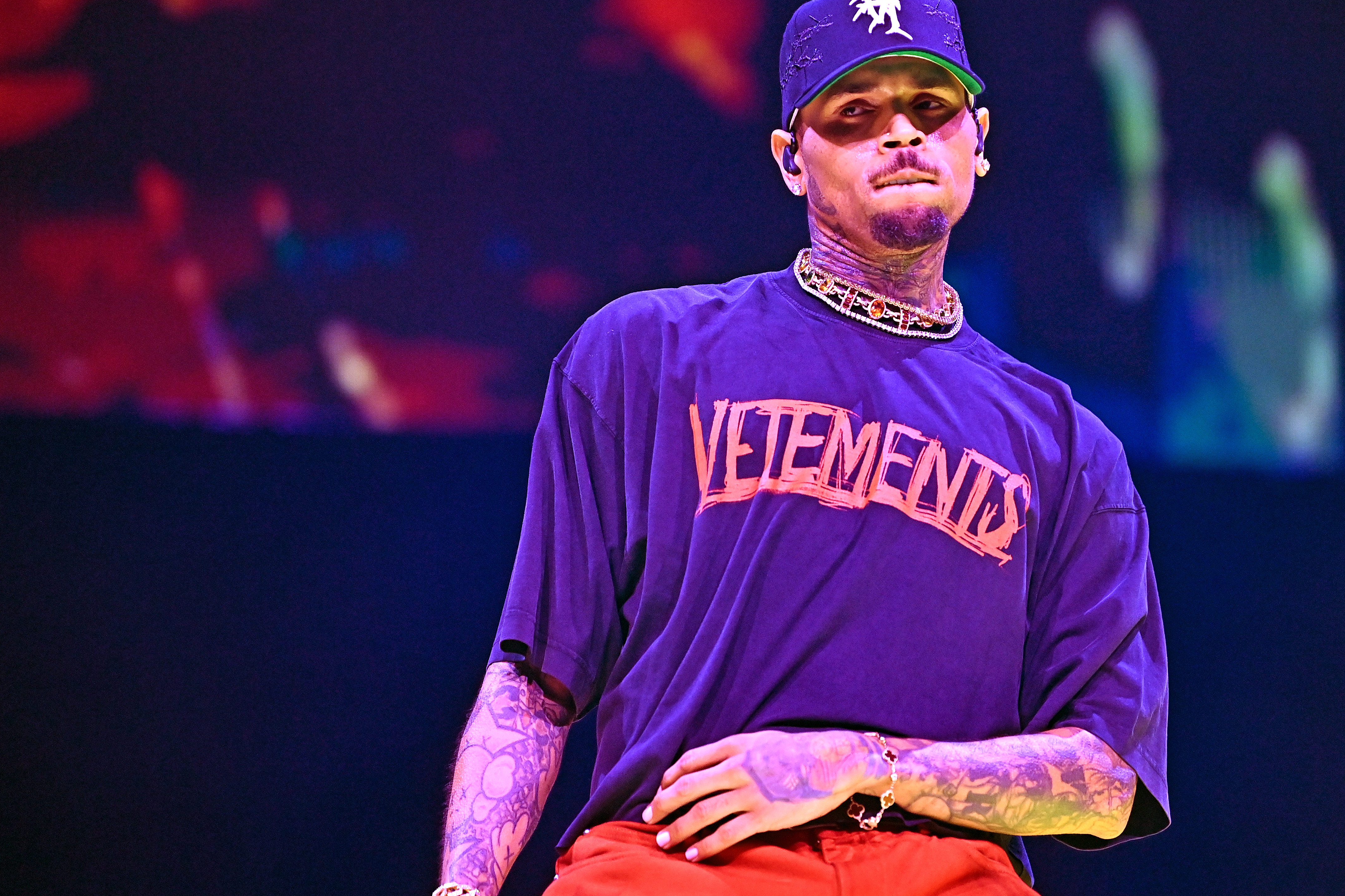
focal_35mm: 238
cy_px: 405
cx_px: 797
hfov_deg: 8.6
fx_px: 8891
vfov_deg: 5.8
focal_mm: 185
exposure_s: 1/1250
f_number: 2.8
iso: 3200
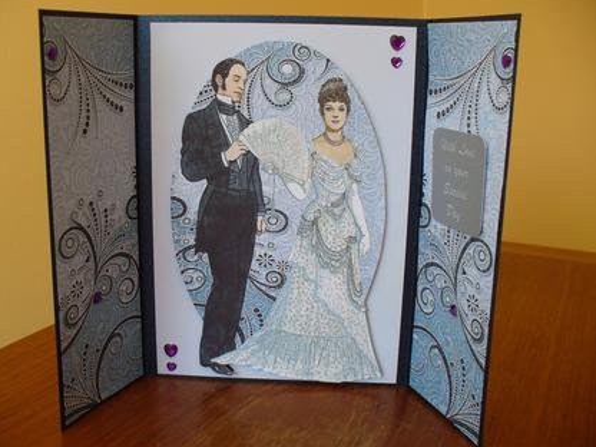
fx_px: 689
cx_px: 275
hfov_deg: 46.8
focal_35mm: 40
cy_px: 209
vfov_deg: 35.9
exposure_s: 1/100
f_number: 2.8
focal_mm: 6.1
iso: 64
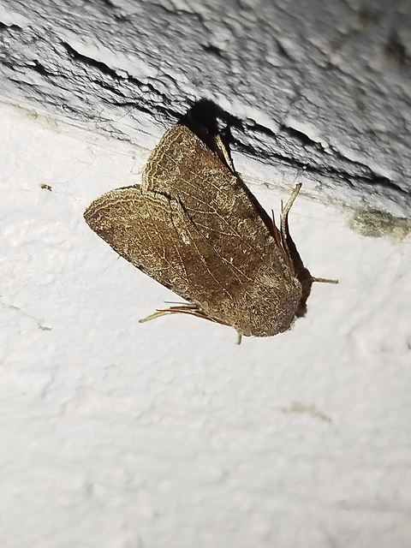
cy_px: 274
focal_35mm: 76
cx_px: 206
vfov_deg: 25.7
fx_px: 1203
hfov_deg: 19.4
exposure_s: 1/50
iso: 160
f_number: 1.7
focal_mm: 5.31
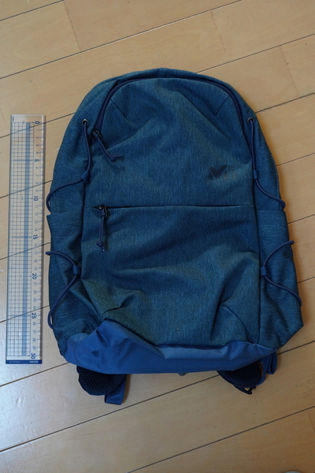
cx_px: 158
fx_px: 696
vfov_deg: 37.5
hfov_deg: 25.5
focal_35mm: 53
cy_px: 236
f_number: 5.6
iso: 3200
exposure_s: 1/60
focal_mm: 53
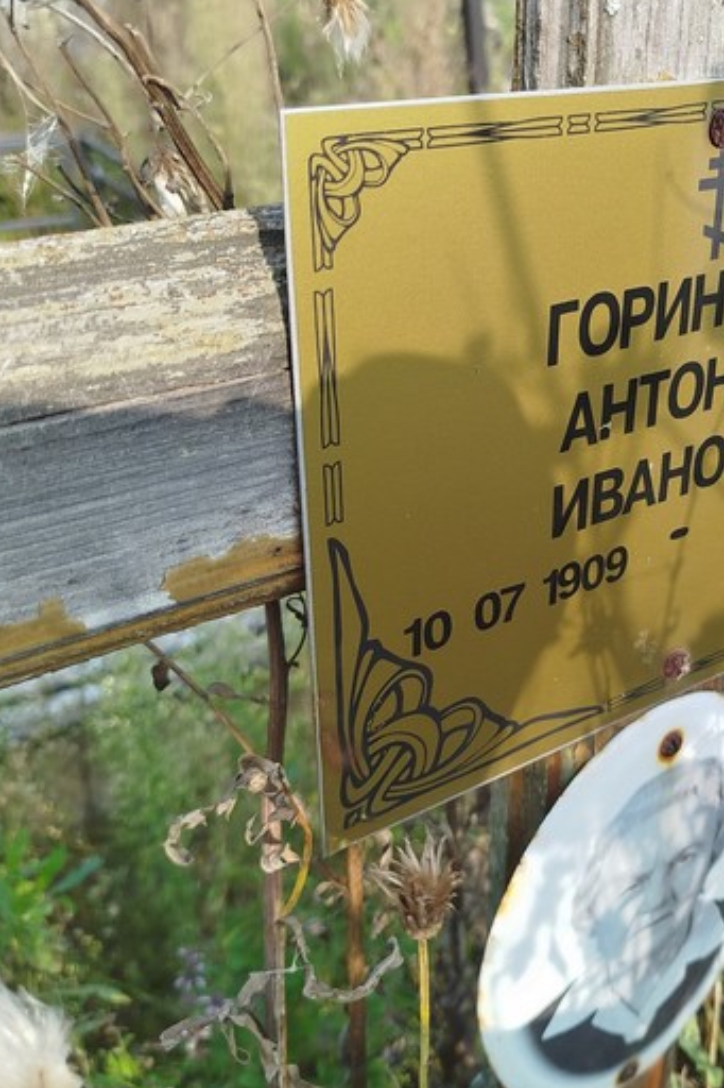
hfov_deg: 33.1
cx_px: 588
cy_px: 514
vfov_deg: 49.5
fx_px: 1177
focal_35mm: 39
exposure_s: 1/298
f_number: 1.7
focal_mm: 5.31
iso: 50
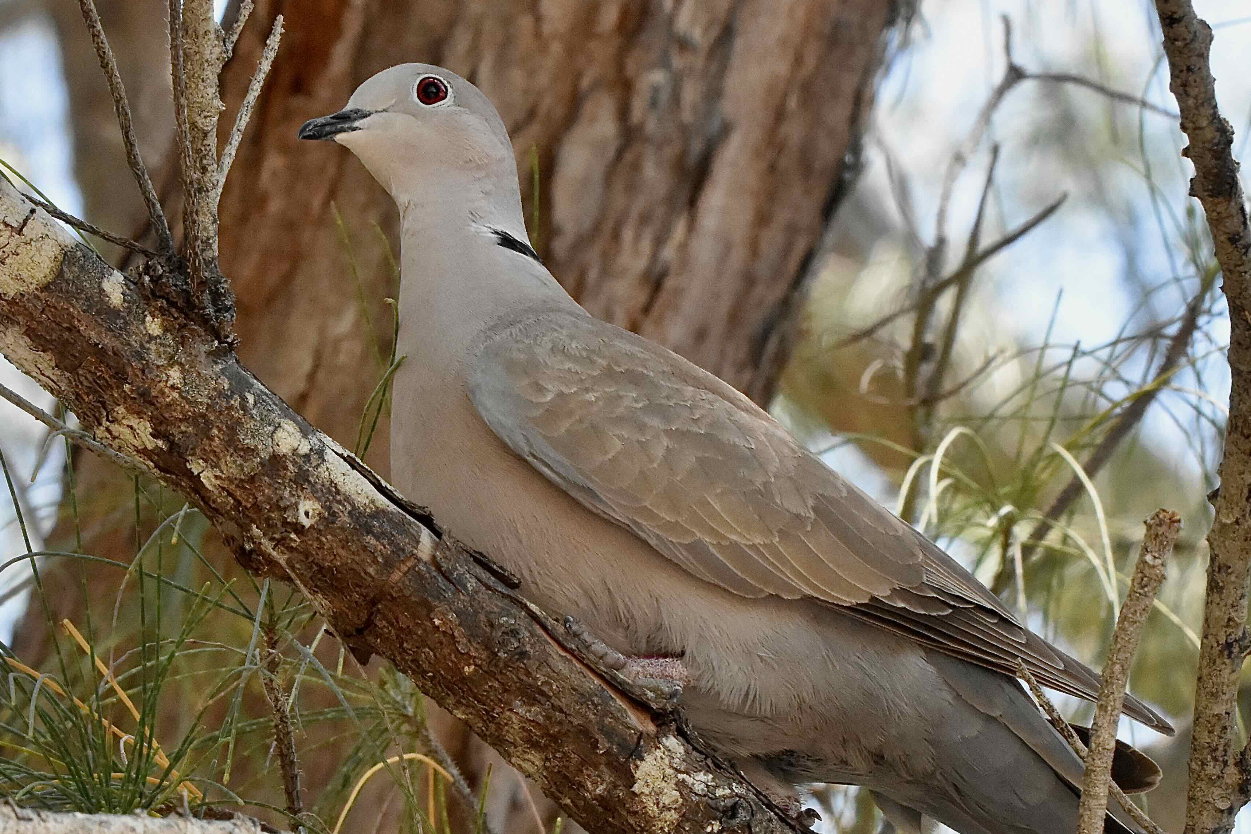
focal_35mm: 313
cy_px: 502
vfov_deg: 4.4
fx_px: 10877
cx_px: 587
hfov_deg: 6.6
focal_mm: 150
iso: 2500
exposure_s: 1/250
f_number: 18
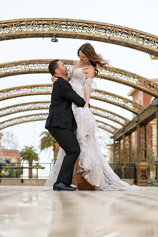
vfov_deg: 28.8
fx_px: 461
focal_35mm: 70
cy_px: 118
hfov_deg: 19.5
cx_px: 79
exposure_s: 1/3200
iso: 400
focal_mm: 70
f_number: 2.8
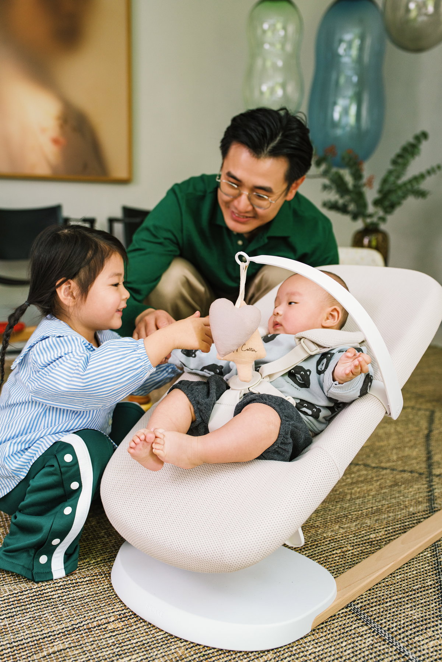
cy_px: 331
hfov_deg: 37.9
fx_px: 645
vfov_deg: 54.4
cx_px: 221
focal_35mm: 35
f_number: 2.8
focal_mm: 35
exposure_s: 1/160
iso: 500
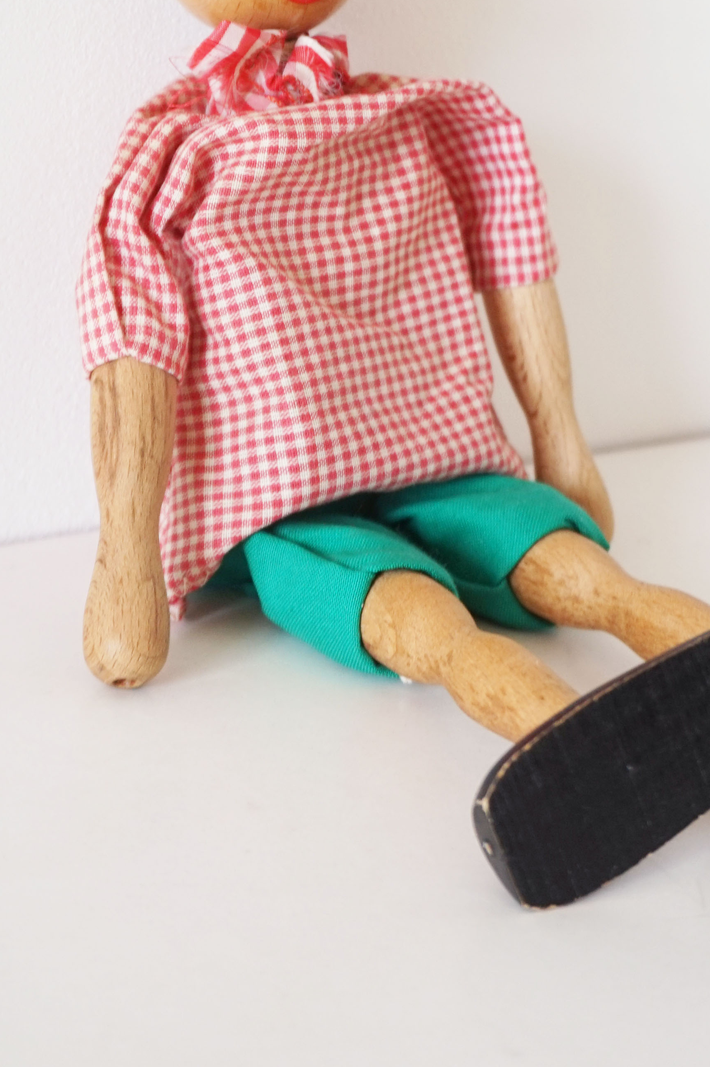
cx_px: 366
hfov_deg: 17.9
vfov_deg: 25.9
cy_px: 120
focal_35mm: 76
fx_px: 2251
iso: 250
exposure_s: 1/60
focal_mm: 24
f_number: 4.5
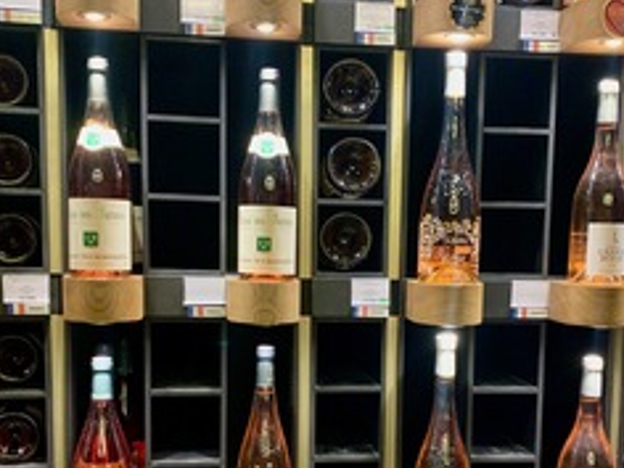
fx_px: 793
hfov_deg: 42.9
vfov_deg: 32.3
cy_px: 346
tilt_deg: -6.6
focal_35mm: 44
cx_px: 336
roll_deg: -0.6
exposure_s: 1/31
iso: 400
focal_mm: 4.25
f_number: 1.8
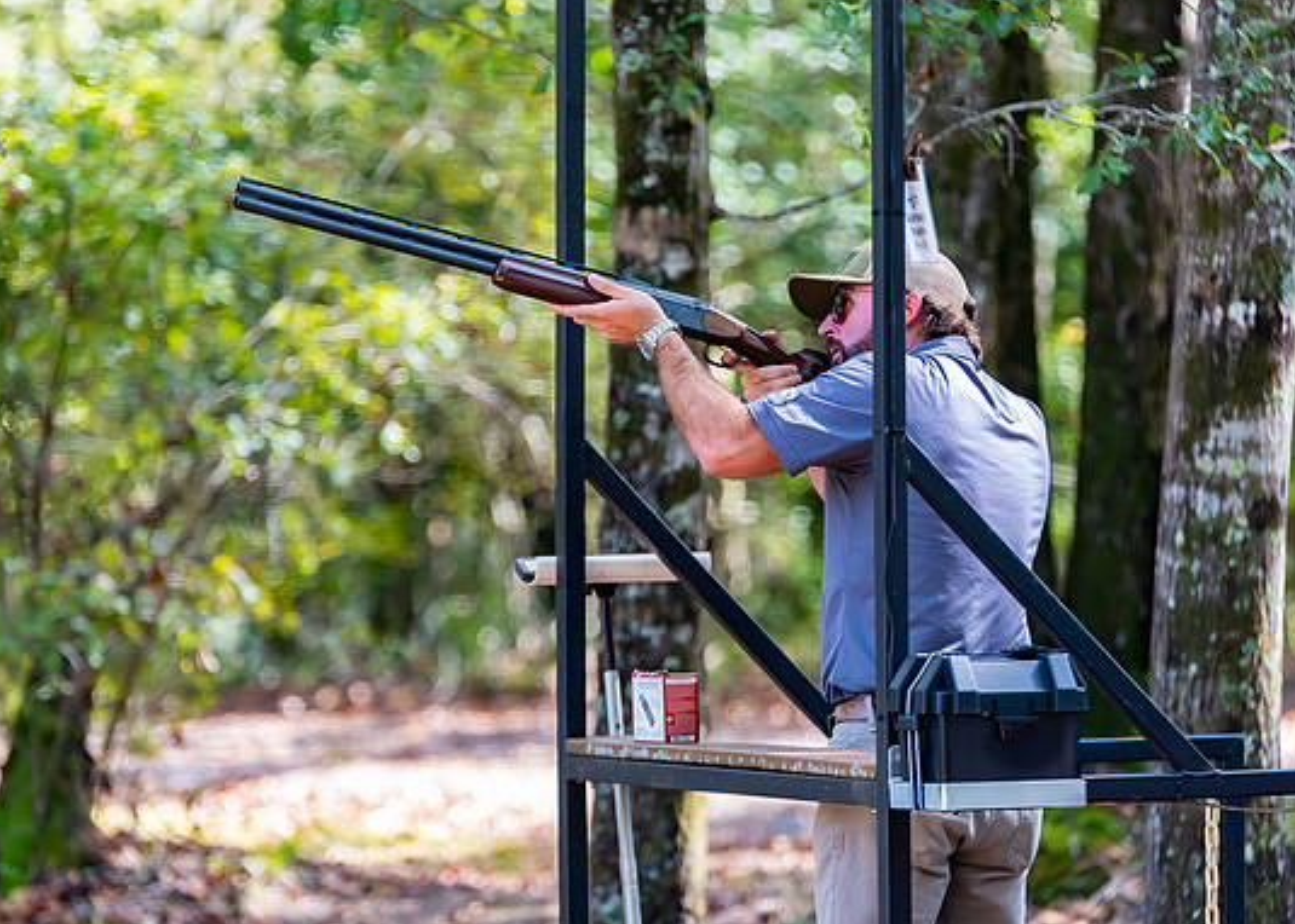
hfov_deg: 9.6
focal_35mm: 210
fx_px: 7723
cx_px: 722
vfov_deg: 6.9
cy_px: 368
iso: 400
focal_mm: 160
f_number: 2.8
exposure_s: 1/320
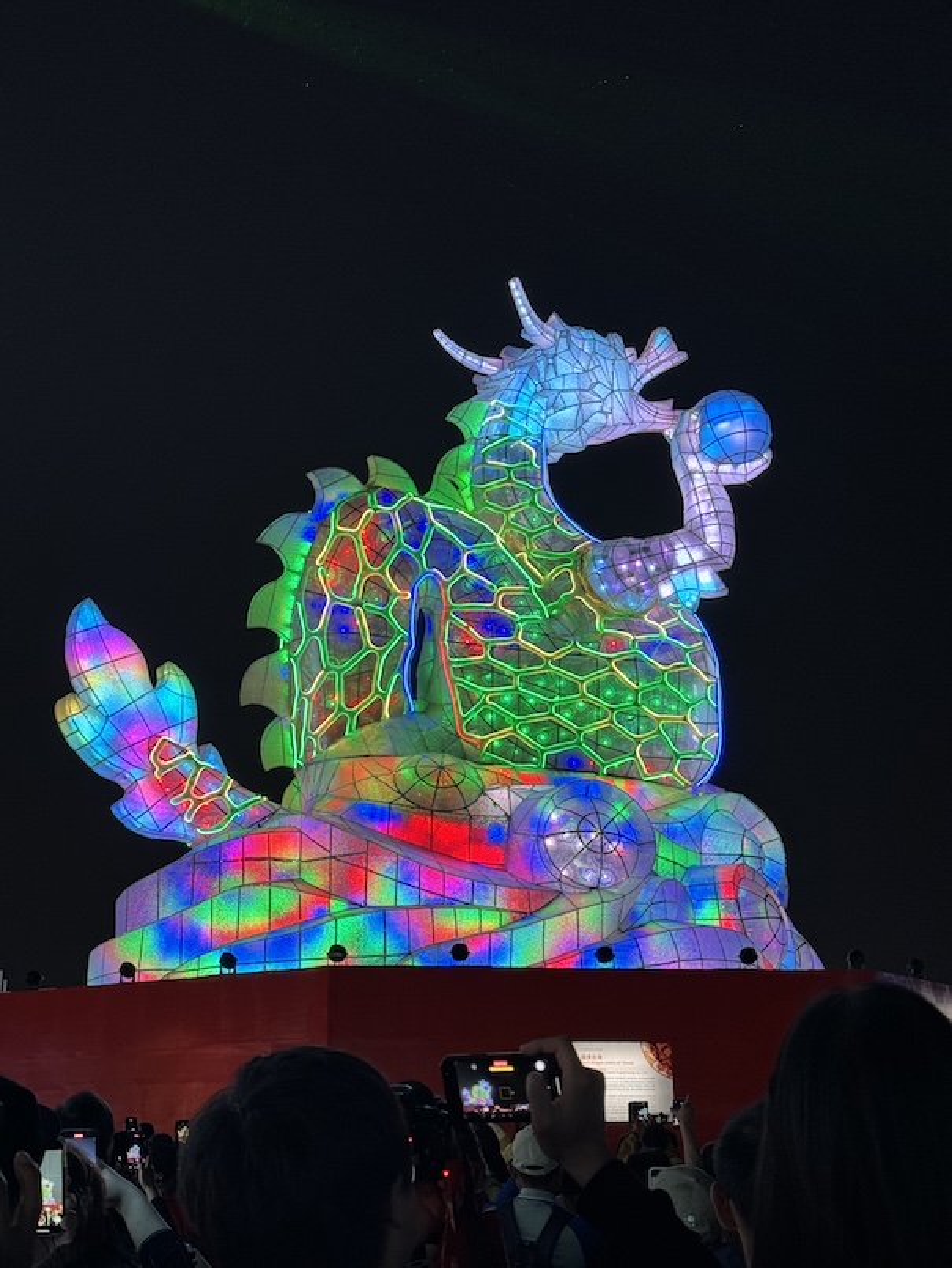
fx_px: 1759
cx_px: 476
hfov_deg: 30.3
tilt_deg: +16.3
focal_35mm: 48
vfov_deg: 39.6
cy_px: 634
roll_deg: +0.1
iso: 160
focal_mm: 6.86
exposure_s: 1/60
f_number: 1.78
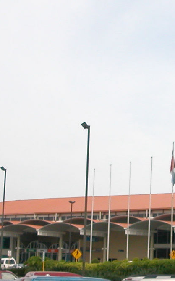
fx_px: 718
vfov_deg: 22.0
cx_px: 196
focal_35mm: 94
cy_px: 185
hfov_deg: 13.6
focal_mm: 5.6
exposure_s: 1/1424
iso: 100
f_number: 2.7
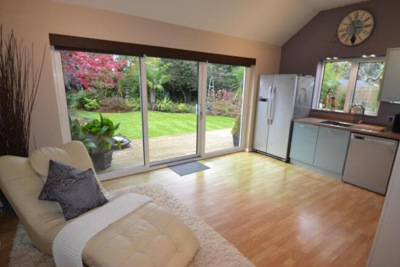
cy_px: 134
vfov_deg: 67.4
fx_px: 200
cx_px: 200
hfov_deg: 90.0
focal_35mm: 18
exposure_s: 1/60
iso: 500
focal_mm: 12
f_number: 3.8
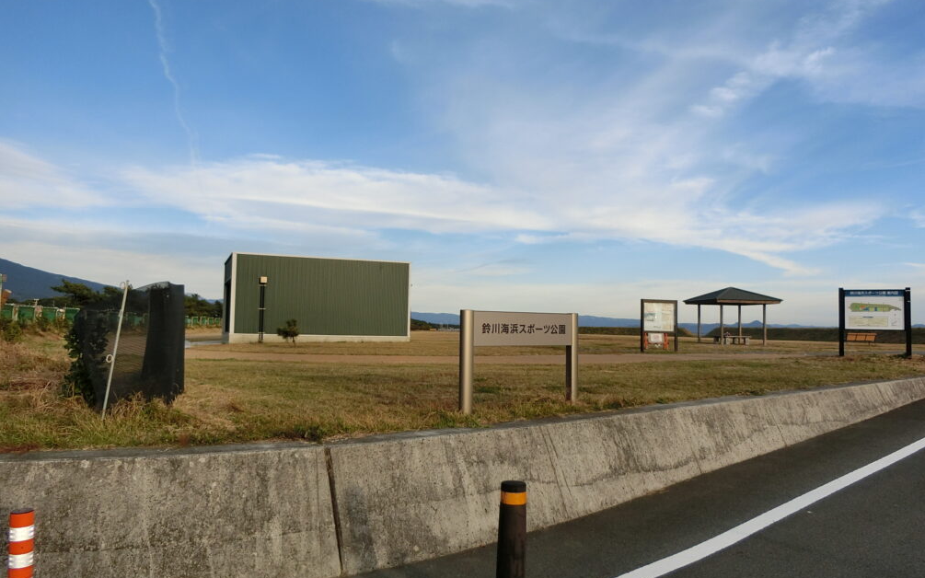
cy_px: 289
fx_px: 681
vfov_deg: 46.0
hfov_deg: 68.4
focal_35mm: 27
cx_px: 456
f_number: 3.5
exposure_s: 1/640
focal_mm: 4.5
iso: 80
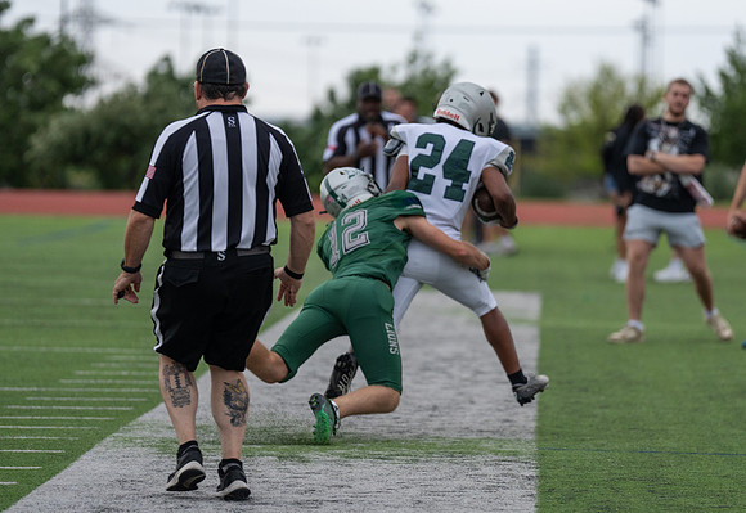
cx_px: 453
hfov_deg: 8.3
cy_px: 246
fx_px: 5146
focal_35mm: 246
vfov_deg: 5.7
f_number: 2.8
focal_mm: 200
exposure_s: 1/1250
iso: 800
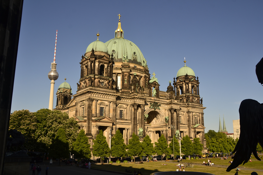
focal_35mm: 33
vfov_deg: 40.0
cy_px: 88
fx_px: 241
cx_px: 132
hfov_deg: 57.2
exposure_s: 1/320
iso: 100
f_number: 9
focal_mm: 22
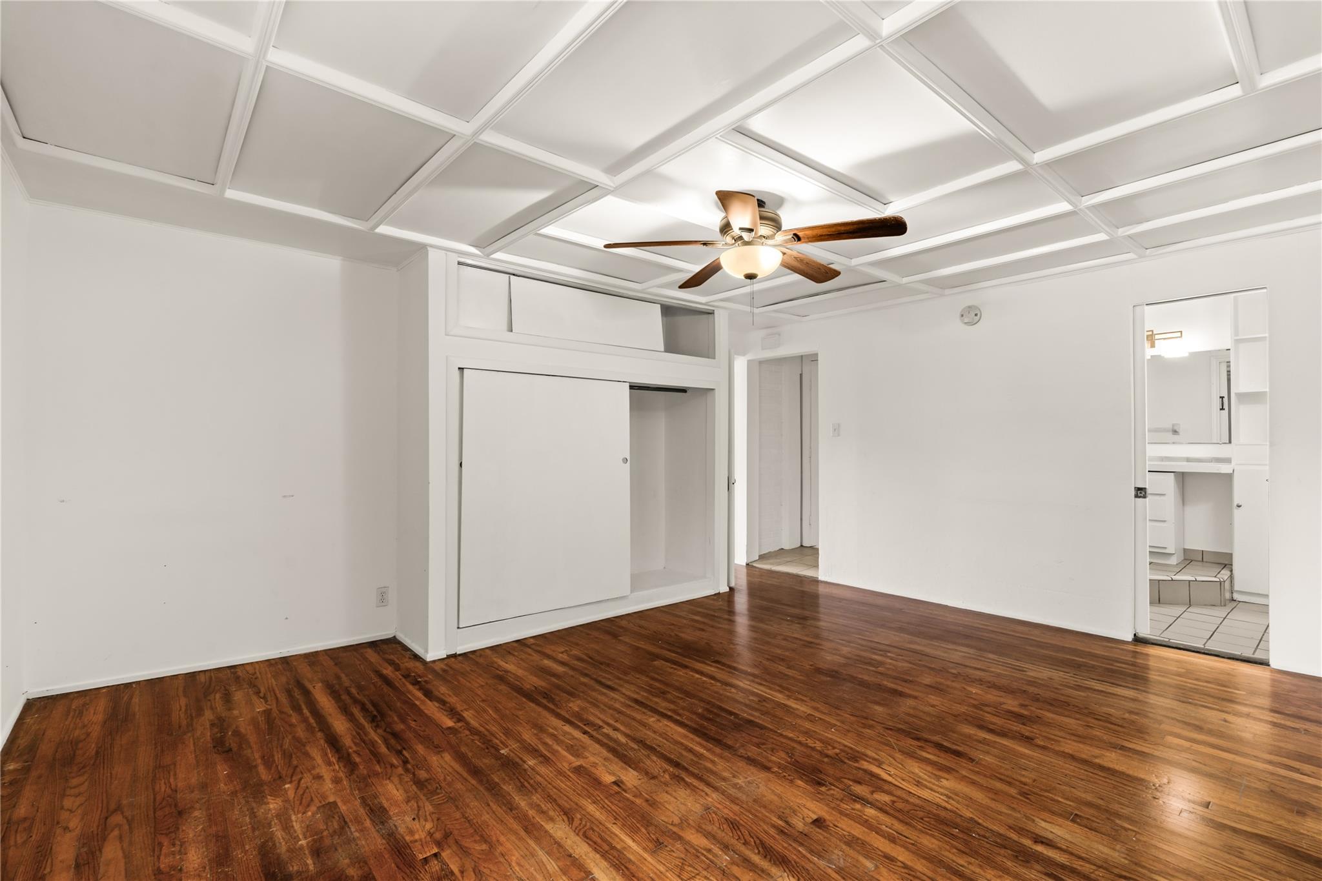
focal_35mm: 16
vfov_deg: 73.7
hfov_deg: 96.7
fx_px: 587
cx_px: 661
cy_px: 440
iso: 200
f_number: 9
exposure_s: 4
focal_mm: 16
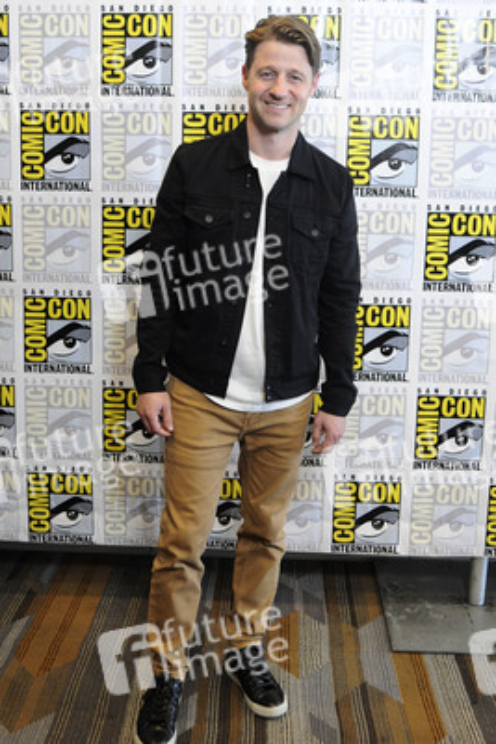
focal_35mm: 36
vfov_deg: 53.1
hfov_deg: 36.9
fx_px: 743
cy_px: 372
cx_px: 248
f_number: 4
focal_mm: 24
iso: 1000
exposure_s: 1/60
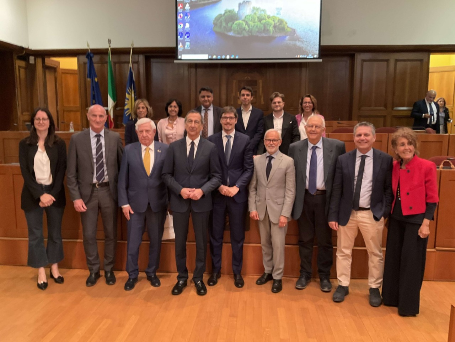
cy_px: 171
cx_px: 228
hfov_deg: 61.7
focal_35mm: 29
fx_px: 381
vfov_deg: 48.2
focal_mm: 3
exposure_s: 1/25
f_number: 1.8
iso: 400
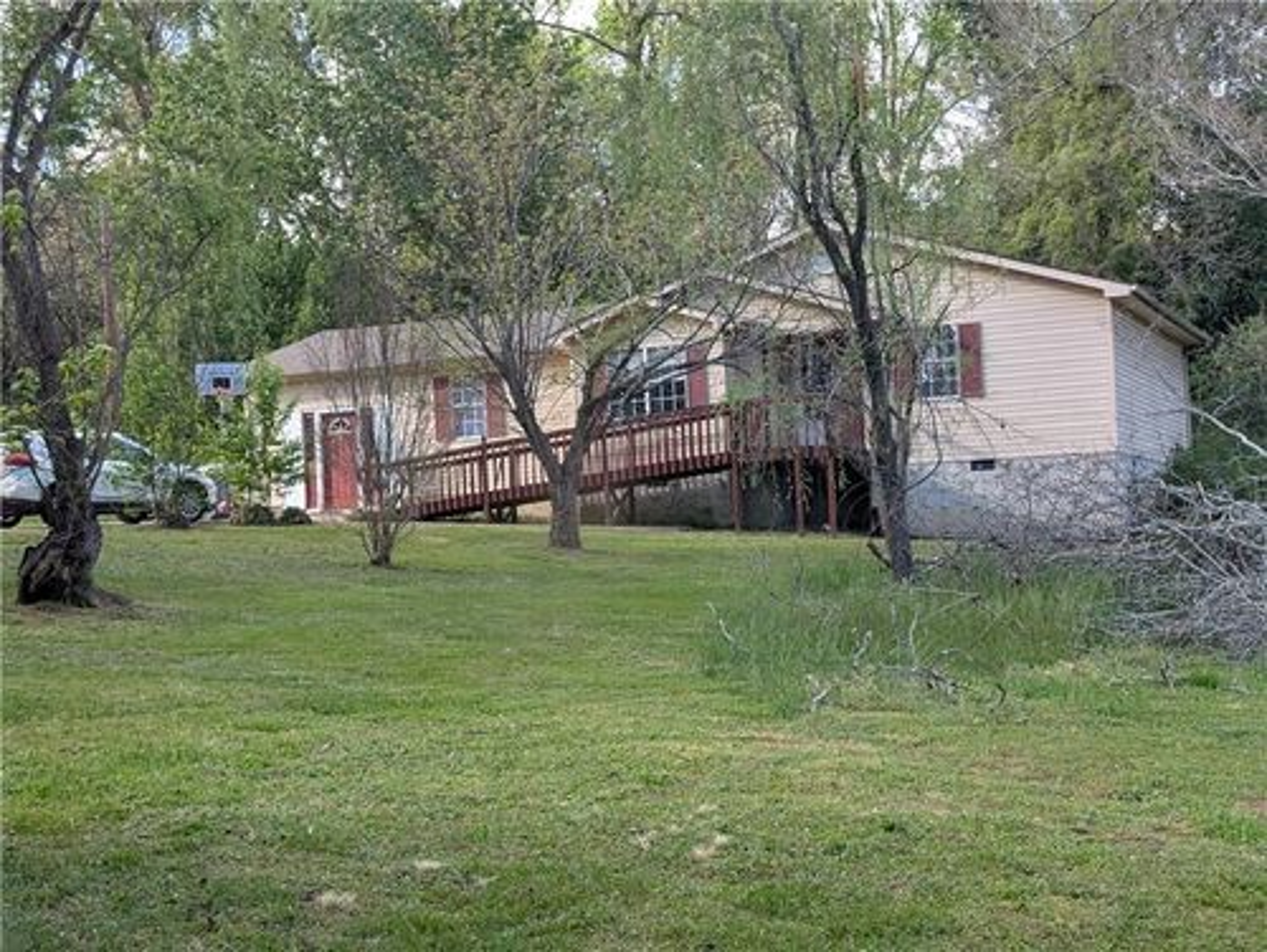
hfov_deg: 38.9
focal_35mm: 49
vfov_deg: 29.7
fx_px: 1795
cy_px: 476
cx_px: 634
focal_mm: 6.9
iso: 52
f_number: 1.68
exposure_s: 1/325
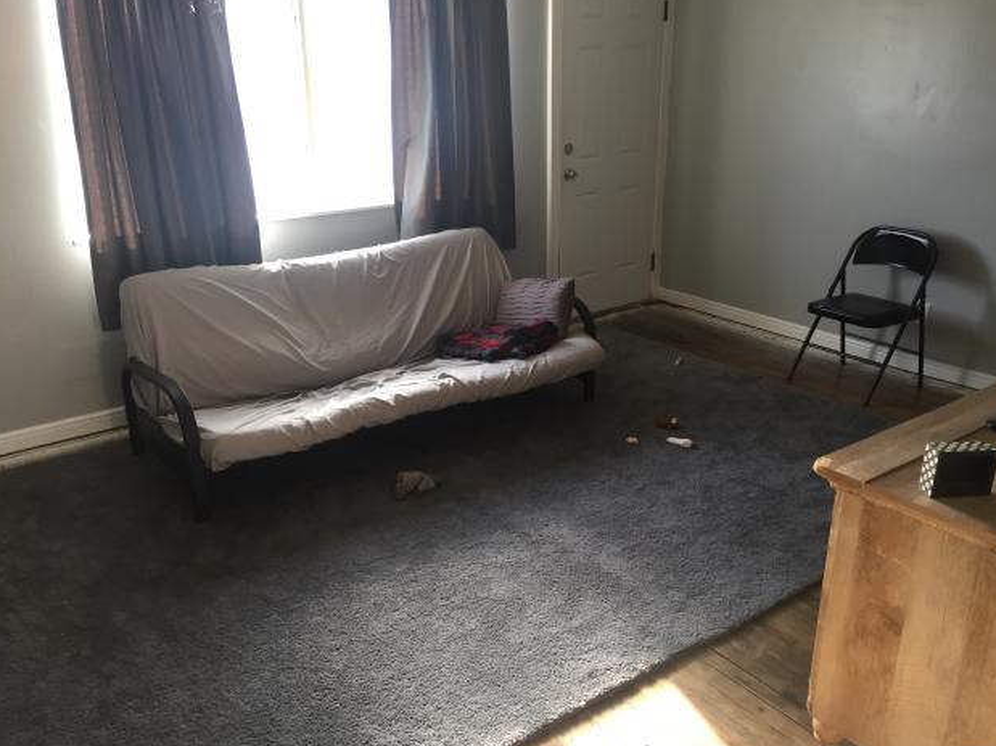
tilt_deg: -21.8
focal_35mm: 30
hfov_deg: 60.0
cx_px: 499
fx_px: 863
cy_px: 376
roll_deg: +1.5
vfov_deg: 46.8
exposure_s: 1/40
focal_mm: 4.15
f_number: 2.2
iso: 32
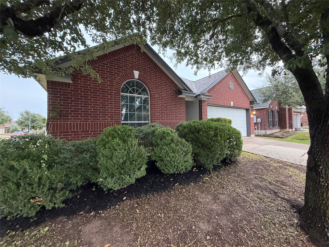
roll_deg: +2.4
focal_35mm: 14
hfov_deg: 102.1
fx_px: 133
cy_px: 124
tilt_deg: -0.4
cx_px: 164
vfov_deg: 85.7
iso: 320
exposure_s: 1/87
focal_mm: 2.22
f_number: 2.2
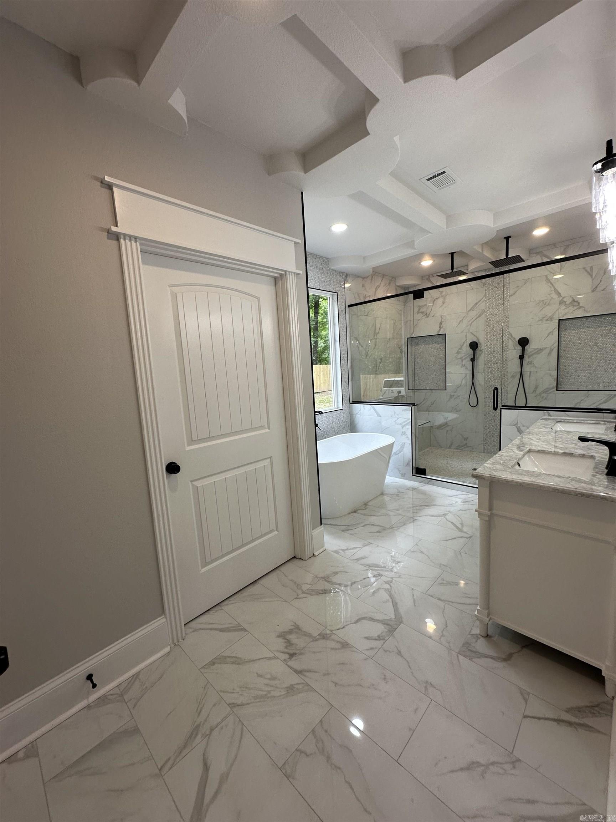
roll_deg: +1.5
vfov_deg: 102.1
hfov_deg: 85.7
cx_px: 308
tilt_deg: -7.1
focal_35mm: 14
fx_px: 332
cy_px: 411
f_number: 2.2
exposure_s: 1/120
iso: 80
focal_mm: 2.22
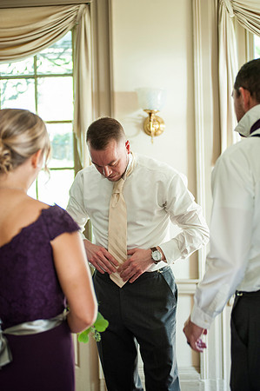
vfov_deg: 25.4
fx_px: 869
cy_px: 196
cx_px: 130
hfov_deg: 17.0
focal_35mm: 80
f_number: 2.8
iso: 1250
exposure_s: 1/160
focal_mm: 80
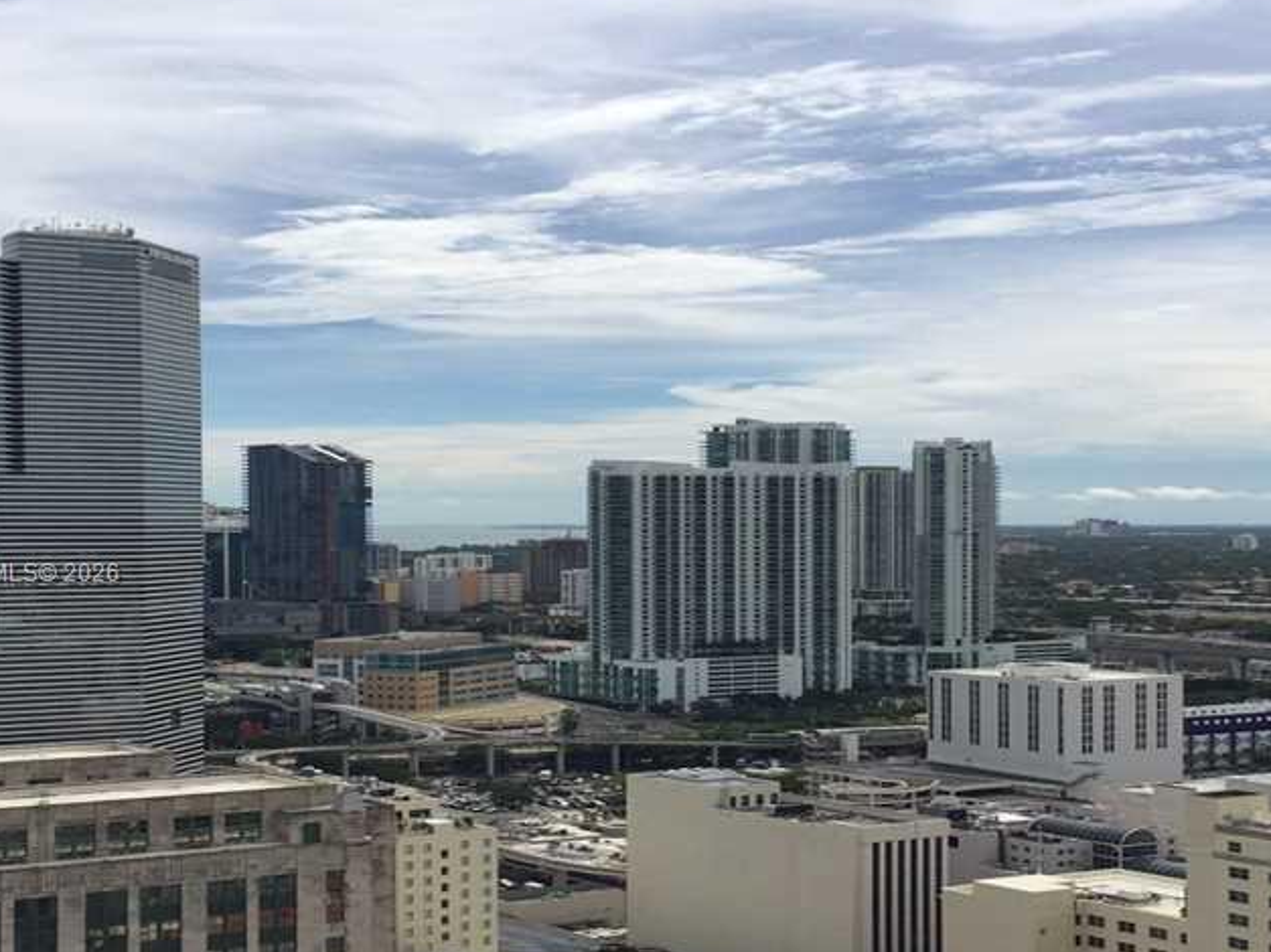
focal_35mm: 37
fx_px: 1358
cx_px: 606
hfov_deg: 50.1
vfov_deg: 38.5
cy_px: 575
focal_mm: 4.15
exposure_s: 1/4405
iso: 32
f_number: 2.2
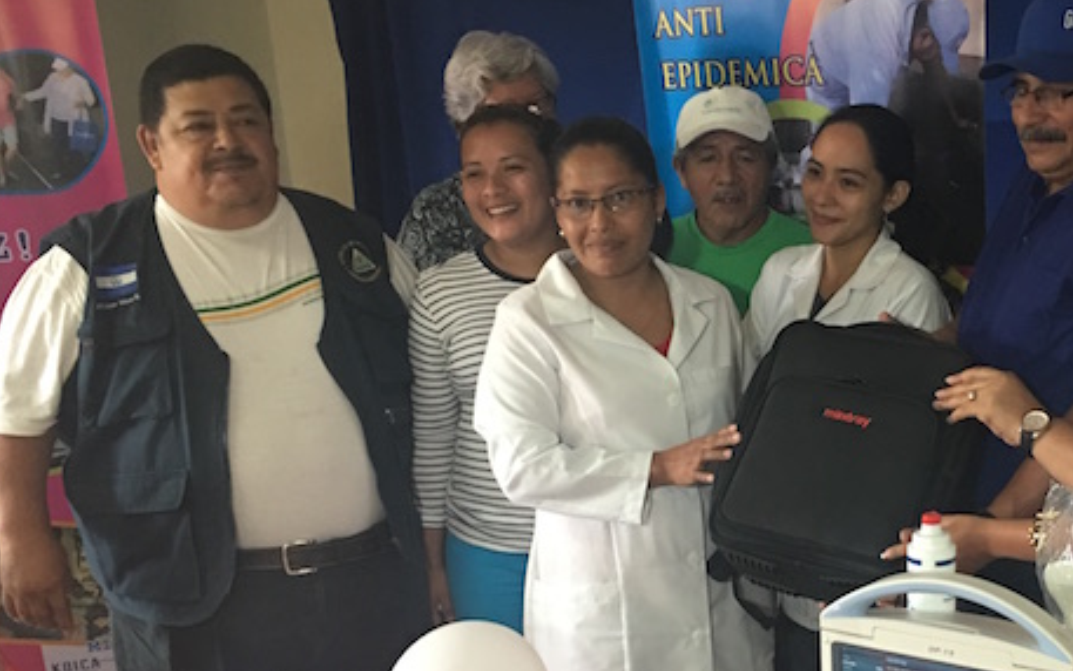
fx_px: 1463
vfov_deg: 25.5
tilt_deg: -15.9
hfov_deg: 39.1
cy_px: 516
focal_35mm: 50
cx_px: 822
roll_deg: +2.5
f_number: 2.2
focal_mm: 4.15
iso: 80
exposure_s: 1/15
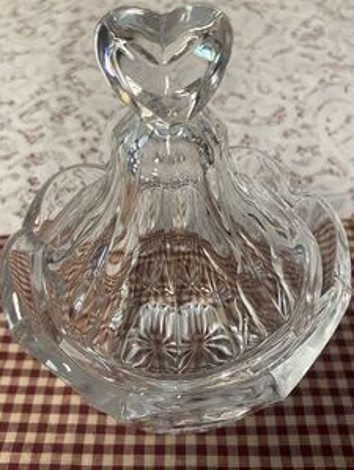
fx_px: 449
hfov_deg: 43.0
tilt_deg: -48.1
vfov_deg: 55.3
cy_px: 244
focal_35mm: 33
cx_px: 164
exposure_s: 1/60
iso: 250
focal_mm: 4.25
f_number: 1.8
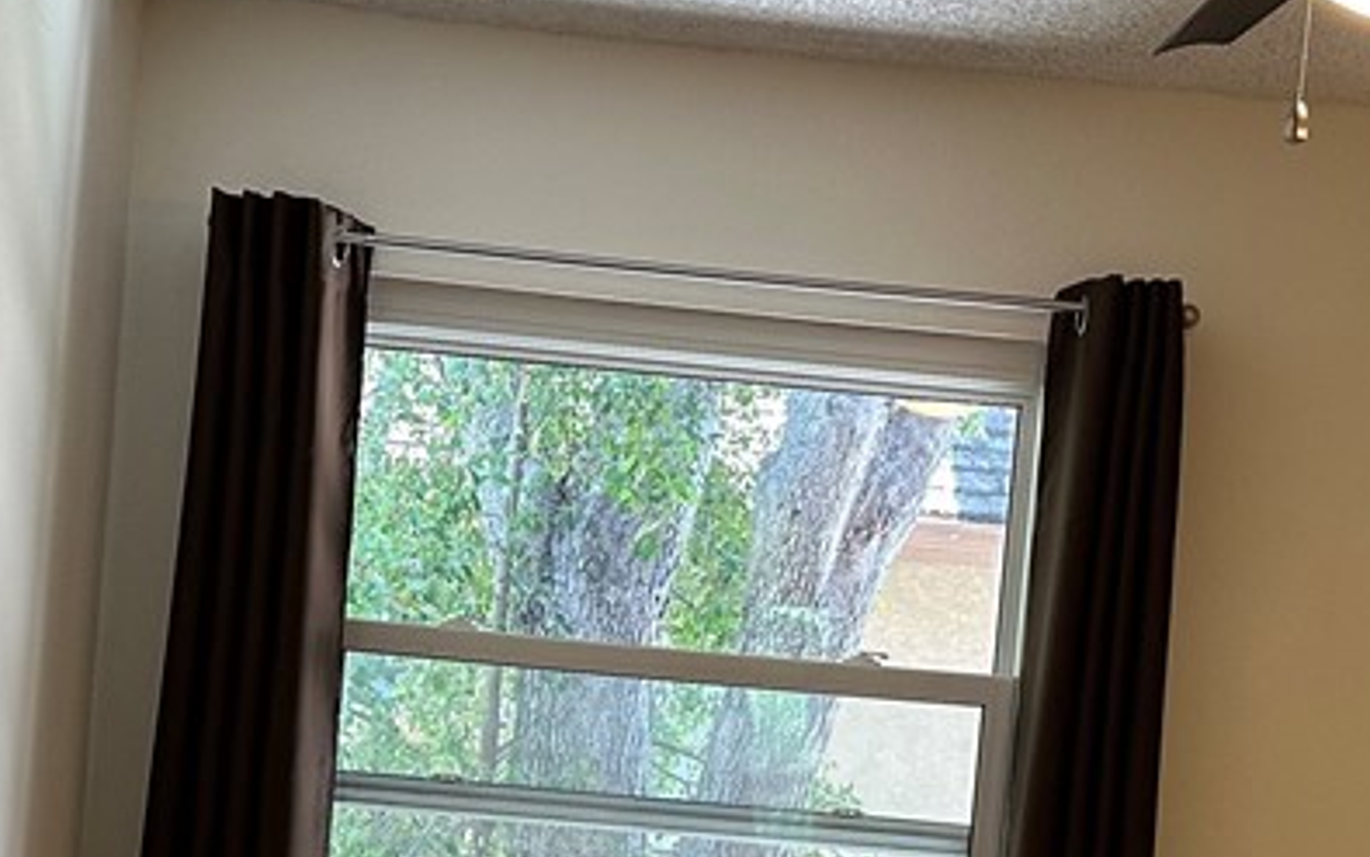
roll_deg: -4.8
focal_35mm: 66
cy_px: 781
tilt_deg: -2.8
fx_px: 2465
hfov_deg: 31.1
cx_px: 697
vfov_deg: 19.3
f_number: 1.78
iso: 200
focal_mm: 6.86
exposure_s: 1/120
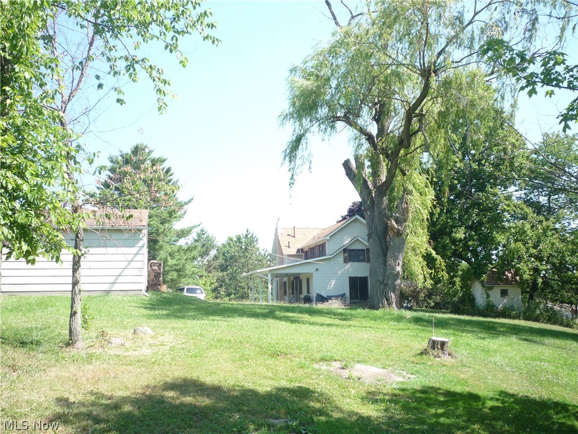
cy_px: 217
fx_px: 534
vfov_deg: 44.2
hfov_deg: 56.8
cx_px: 289
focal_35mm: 32
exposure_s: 1/250
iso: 100
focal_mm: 5.2
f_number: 3.3
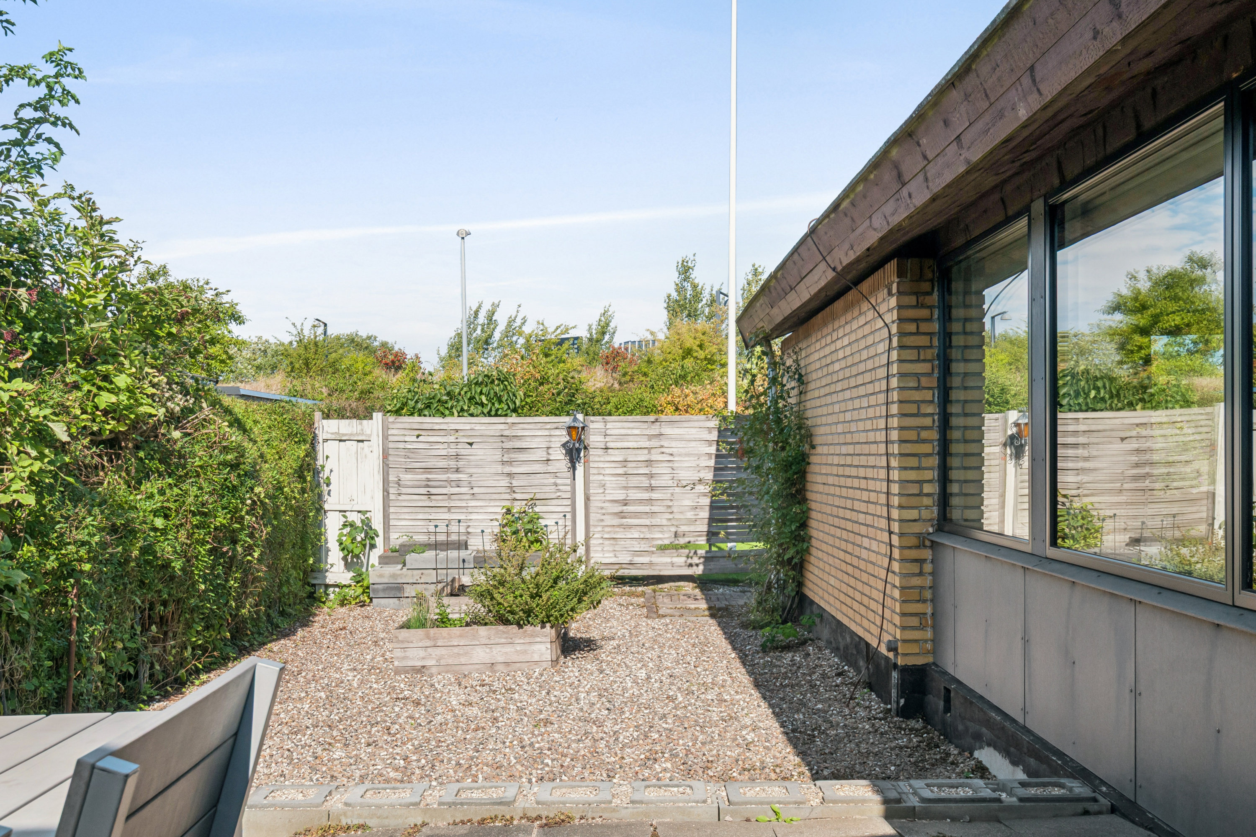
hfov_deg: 53.1
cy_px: 418
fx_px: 1256
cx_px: 628
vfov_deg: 36.9
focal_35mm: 36
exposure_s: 1/320
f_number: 10
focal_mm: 24
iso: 200
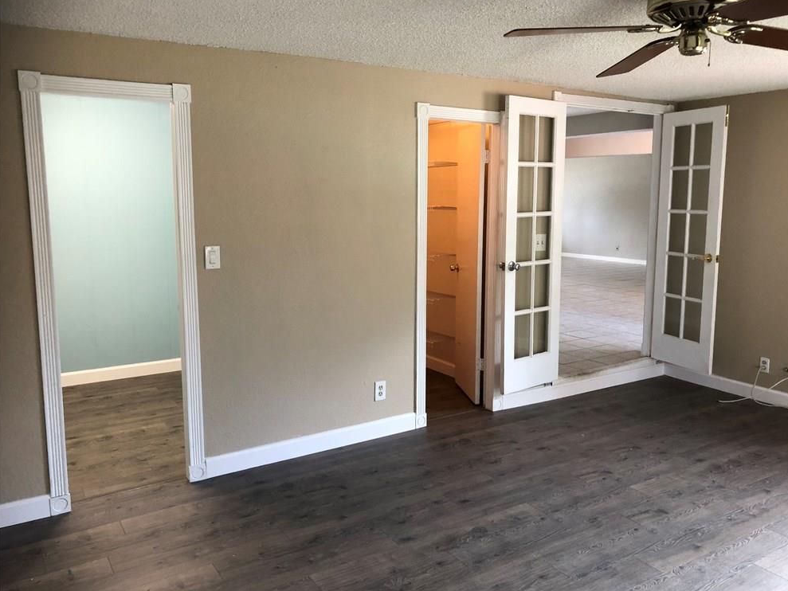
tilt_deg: -7.8
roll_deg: -0.3
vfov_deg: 48.2
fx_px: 660
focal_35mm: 29
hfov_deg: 61.6
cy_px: 299
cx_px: 405
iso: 50
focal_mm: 3.99
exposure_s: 1/15
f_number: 1.8
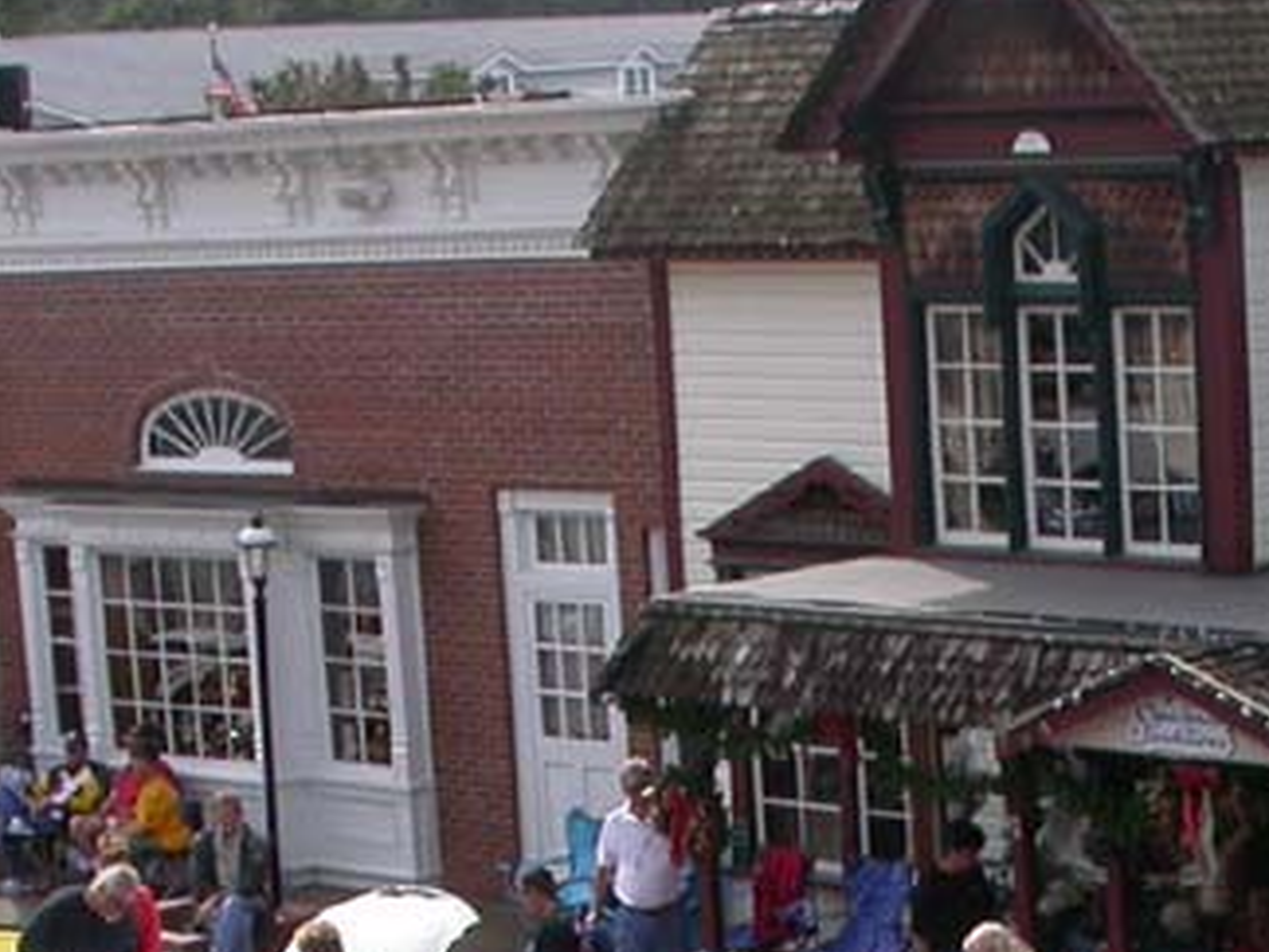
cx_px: 983
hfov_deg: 16.3
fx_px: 4399
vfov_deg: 11.8
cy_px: 1387
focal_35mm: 120
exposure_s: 1/317
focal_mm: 7.85
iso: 100
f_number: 6
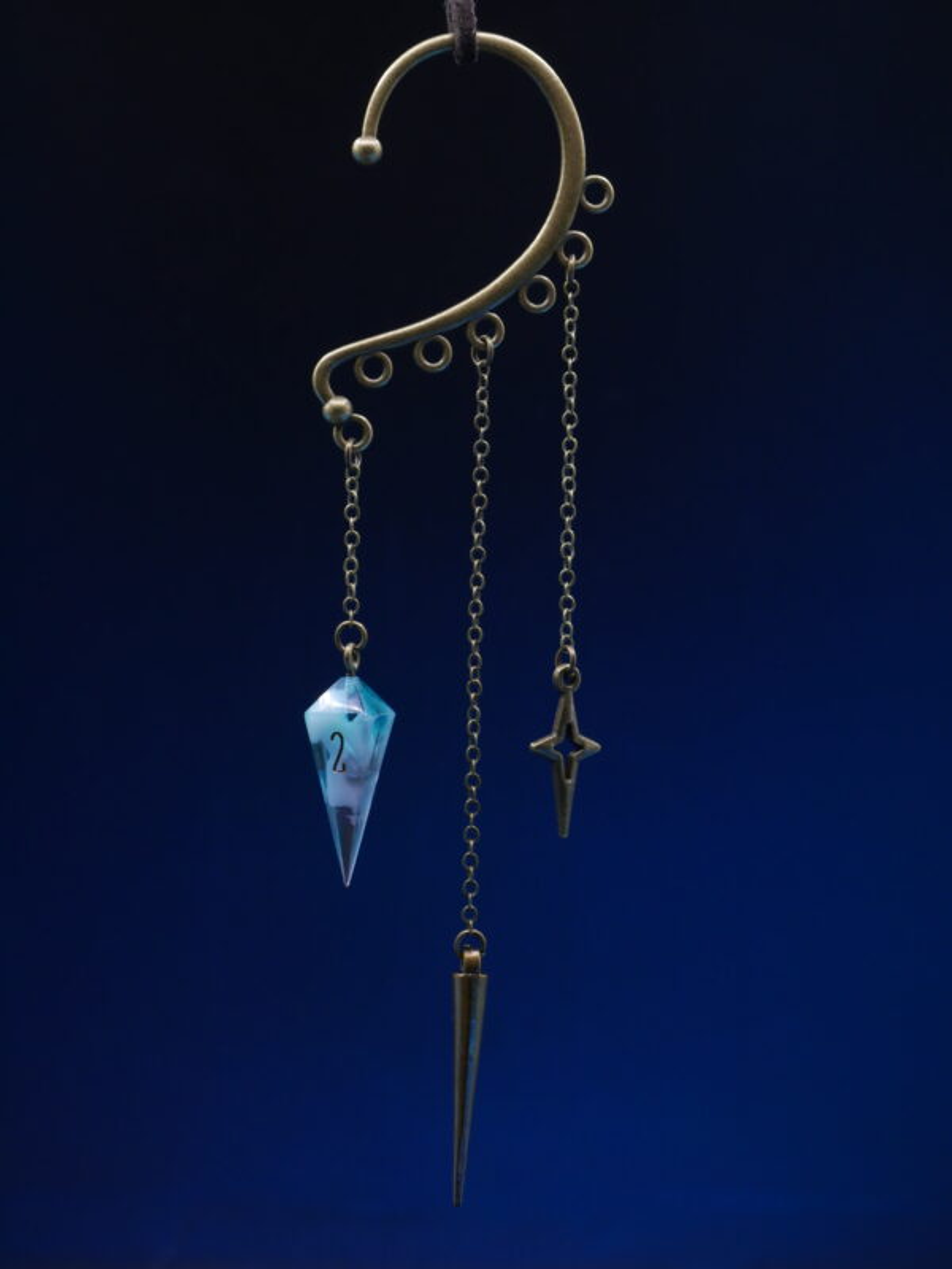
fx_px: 2198
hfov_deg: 24.4
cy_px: 634
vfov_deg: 32.2
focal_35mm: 60
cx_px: 476
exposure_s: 1/60
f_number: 6.3
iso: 800
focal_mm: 30
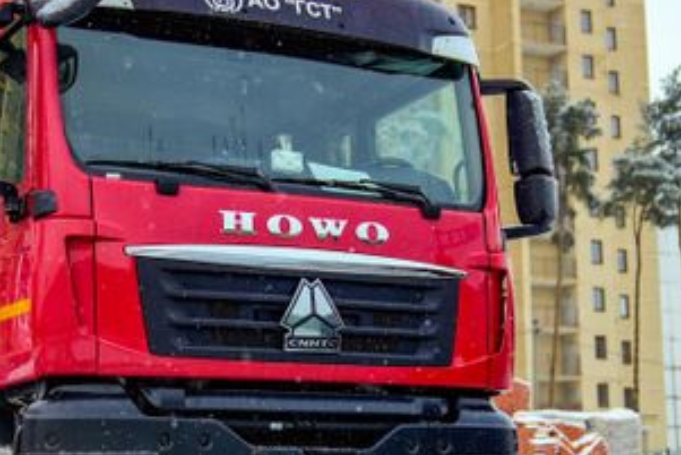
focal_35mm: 79
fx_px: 1495
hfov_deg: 25.6
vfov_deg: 17.3
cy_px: 301
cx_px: 259
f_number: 2.8
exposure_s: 1/500
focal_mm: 34
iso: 1000
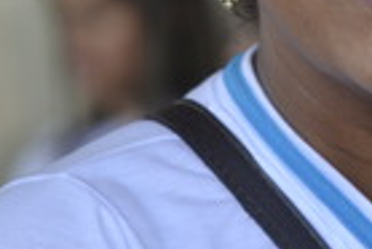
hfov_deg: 2.9
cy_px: -80
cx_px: 405
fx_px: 7466
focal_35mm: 722
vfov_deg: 1.9
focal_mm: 135
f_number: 5.6
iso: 400
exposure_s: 1/250
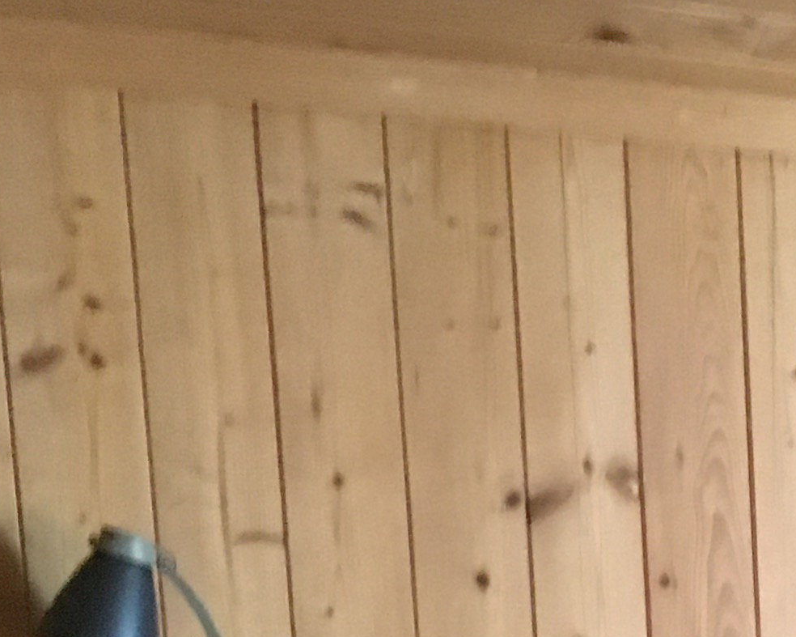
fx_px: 2733
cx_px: 1256
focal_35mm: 116
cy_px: 1204
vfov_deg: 12.1
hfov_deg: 15.1
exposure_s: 1/17
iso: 320
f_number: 2.2
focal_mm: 4.15
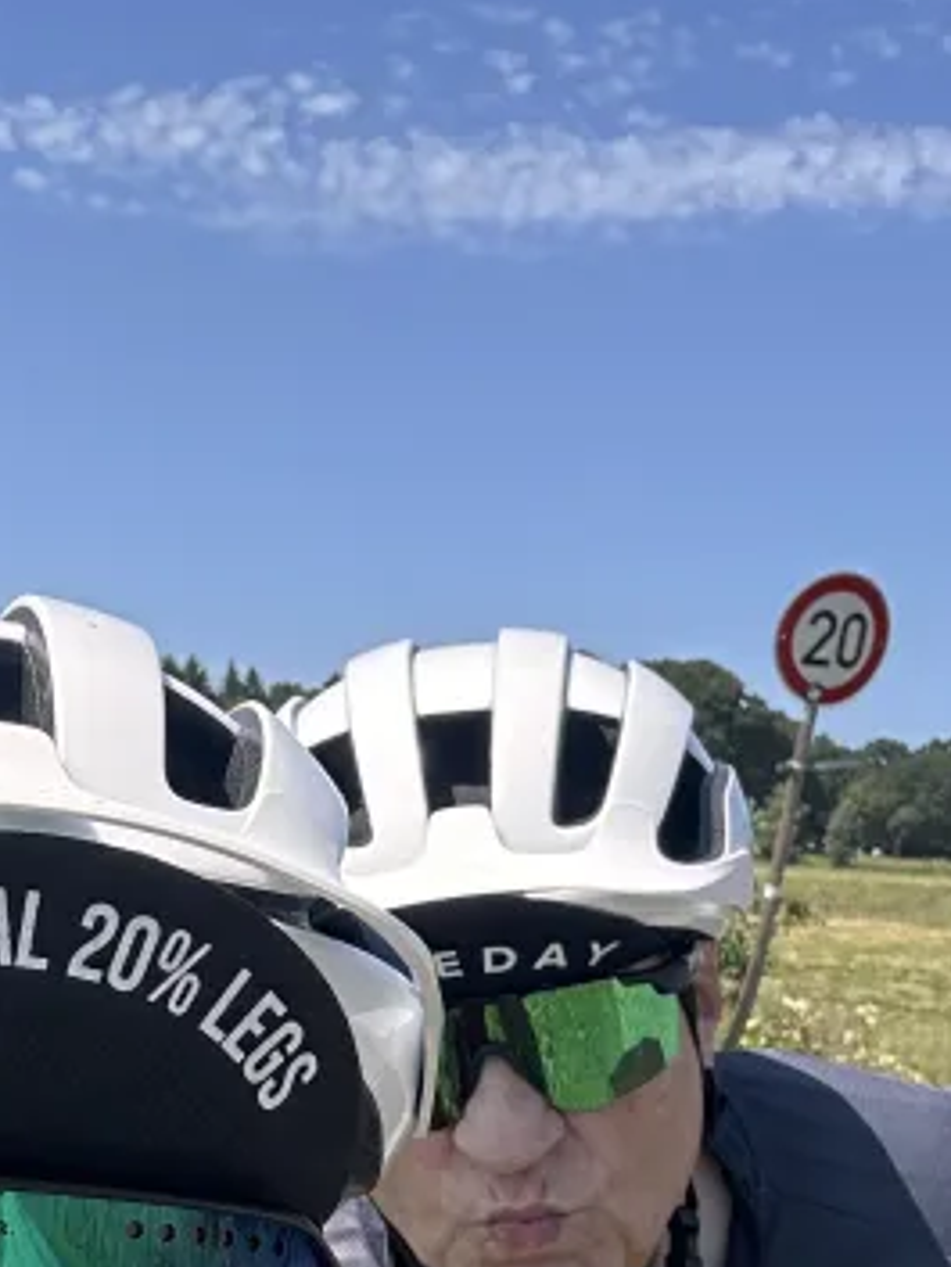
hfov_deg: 20.9
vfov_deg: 28.4
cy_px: 854
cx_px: -4
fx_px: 2489
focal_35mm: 68
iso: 25
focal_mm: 2.69
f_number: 1.9
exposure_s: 1/667
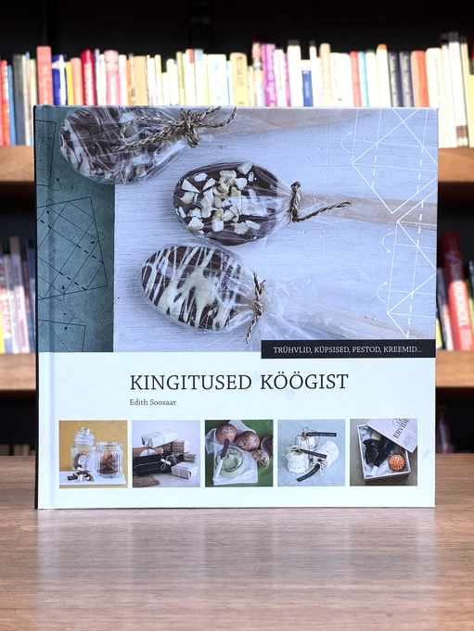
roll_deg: -0.2
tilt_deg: +0.0
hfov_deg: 19.1
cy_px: 316
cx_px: 237
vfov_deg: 25.3
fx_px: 1405
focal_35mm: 77
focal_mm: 9
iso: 160
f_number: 2.8
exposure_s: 1/99
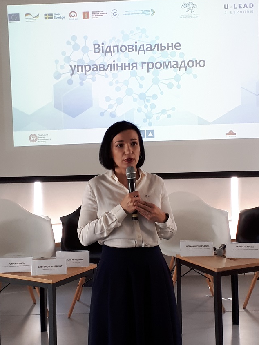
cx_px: 126
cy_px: 169
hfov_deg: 49.8
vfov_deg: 63.4
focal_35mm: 28
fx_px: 279
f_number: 1.9
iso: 80
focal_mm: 3.6
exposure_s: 1/33
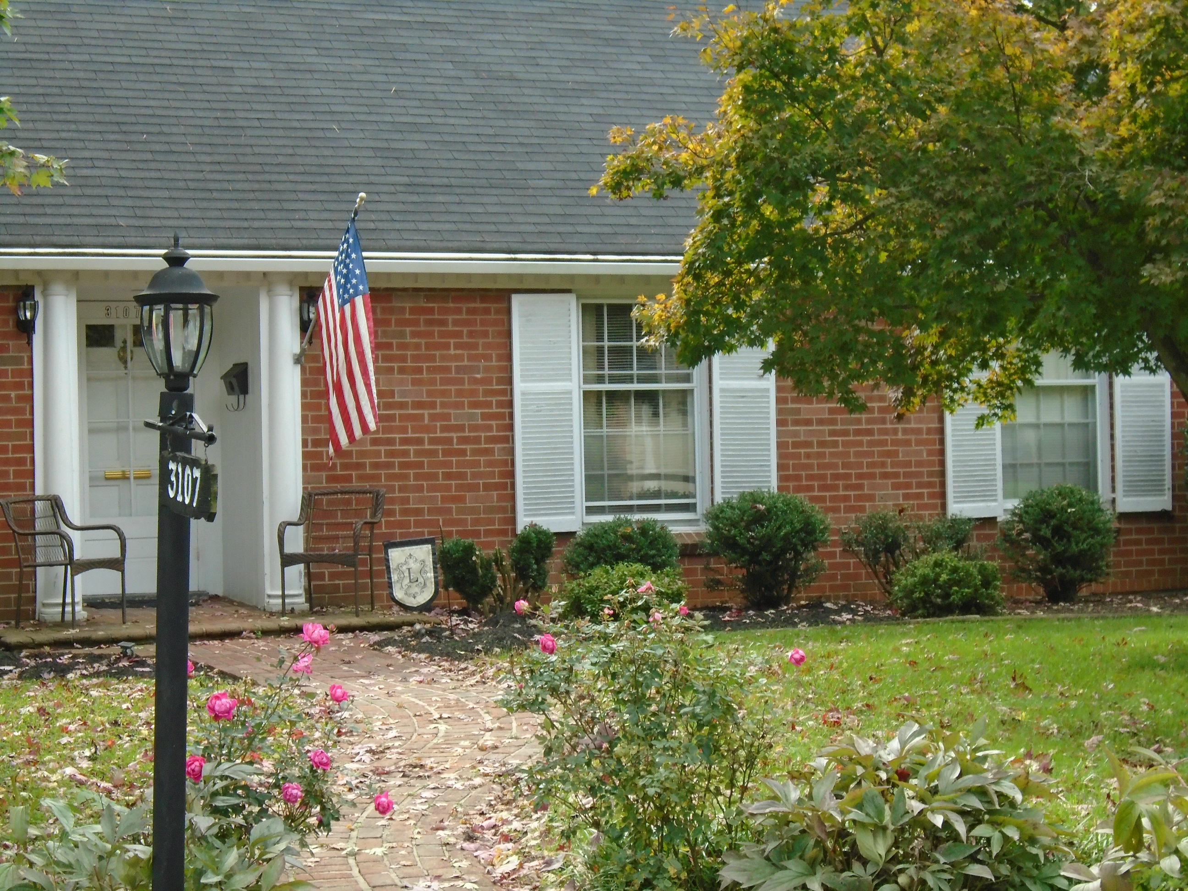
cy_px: 446
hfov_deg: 24.7
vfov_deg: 18.7
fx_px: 2711
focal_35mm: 79
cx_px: 594
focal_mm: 14
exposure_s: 1/125
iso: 250
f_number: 6.1
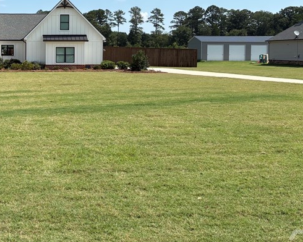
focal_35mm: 53
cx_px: 32
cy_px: 65
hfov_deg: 33.5
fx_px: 475
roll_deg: +1.1
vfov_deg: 28.3
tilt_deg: -1.6
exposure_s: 1/4329
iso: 50
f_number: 1.6
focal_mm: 5.96
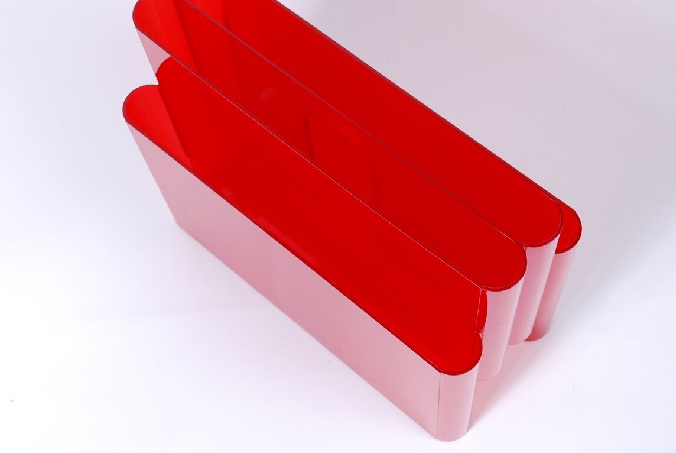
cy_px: 177
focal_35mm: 59
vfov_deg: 23.0
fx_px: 1109
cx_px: 329
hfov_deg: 33.9
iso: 100
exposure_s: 1/40
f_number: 5.6
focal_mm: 30
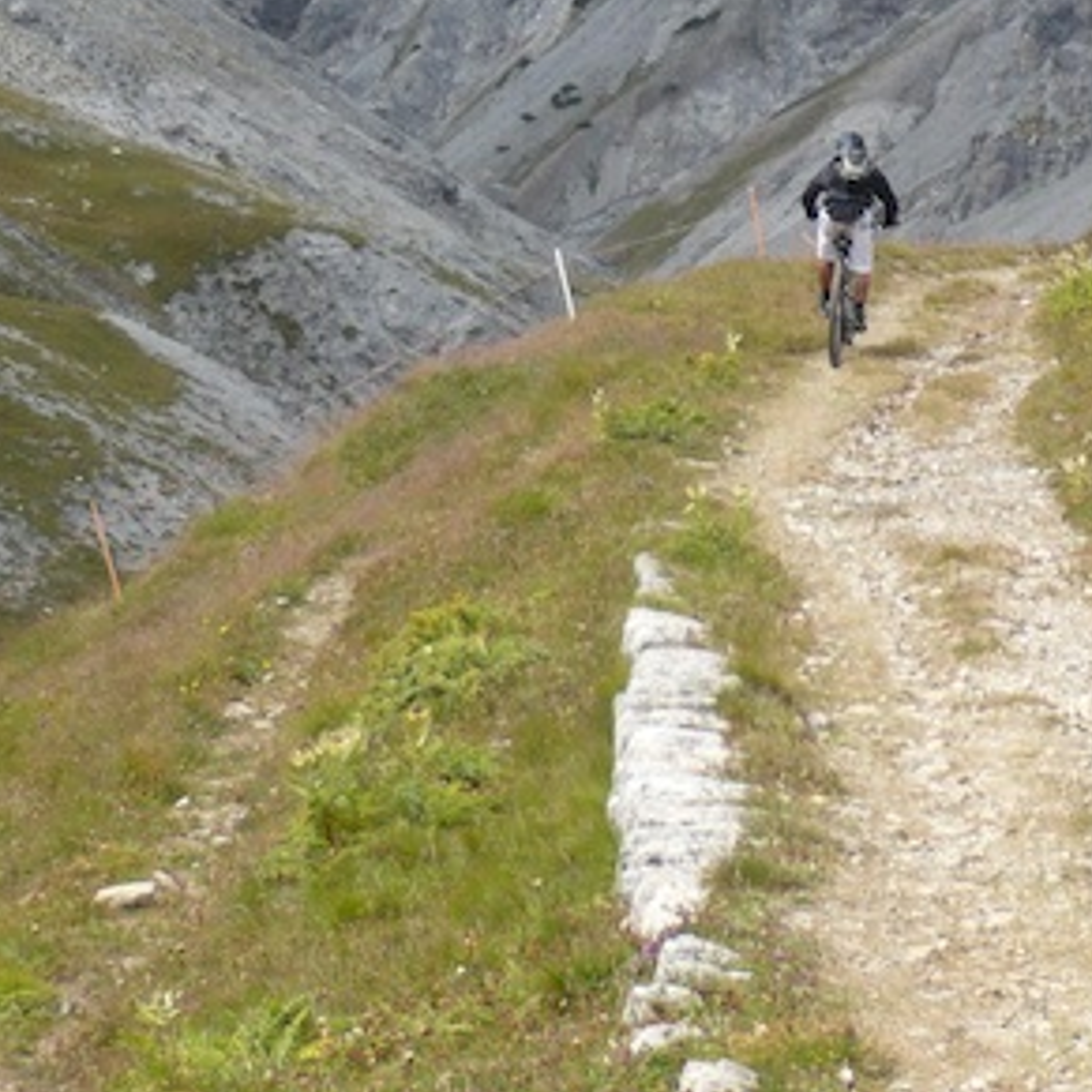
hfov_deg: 12.3
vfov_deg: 12.3
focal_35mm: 141
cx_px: 931
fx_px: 5032
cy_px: 60
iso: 100
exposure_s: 1/400
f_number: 4.1
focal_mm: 9.5
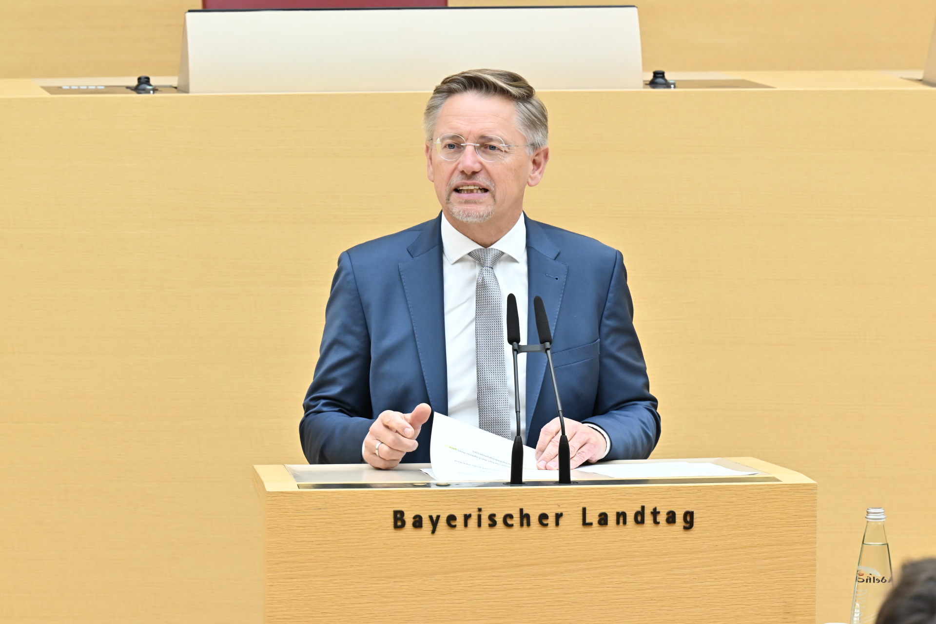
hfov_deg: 7.9
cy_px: 312
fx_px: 6759
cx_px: 468
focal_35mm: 260
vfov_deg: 5.3
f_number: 9
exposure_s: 1/200
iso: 3200
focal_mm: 260
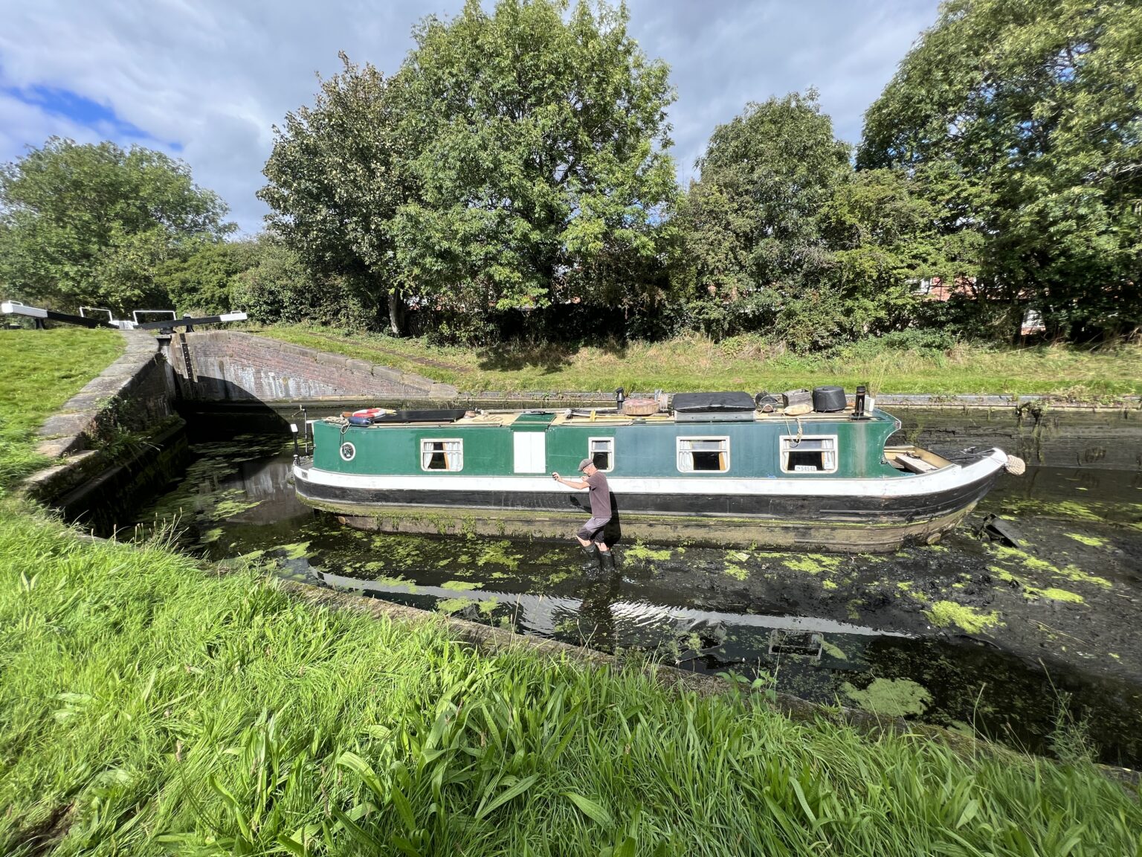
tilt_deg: -11.0
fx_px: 429
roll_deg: +2.8
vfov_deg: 89.9
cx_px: 571
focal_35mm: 13
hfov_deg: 106.2
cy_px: 428
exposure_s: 1/1193
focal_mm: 1.57
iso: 32
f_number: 1.8
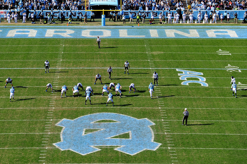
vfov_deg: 10.4
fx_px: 905
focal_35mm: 132
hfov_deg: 15.5
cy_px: 71
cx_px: 102
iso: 400
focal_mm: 110
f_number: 4.5
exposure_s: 1/2000
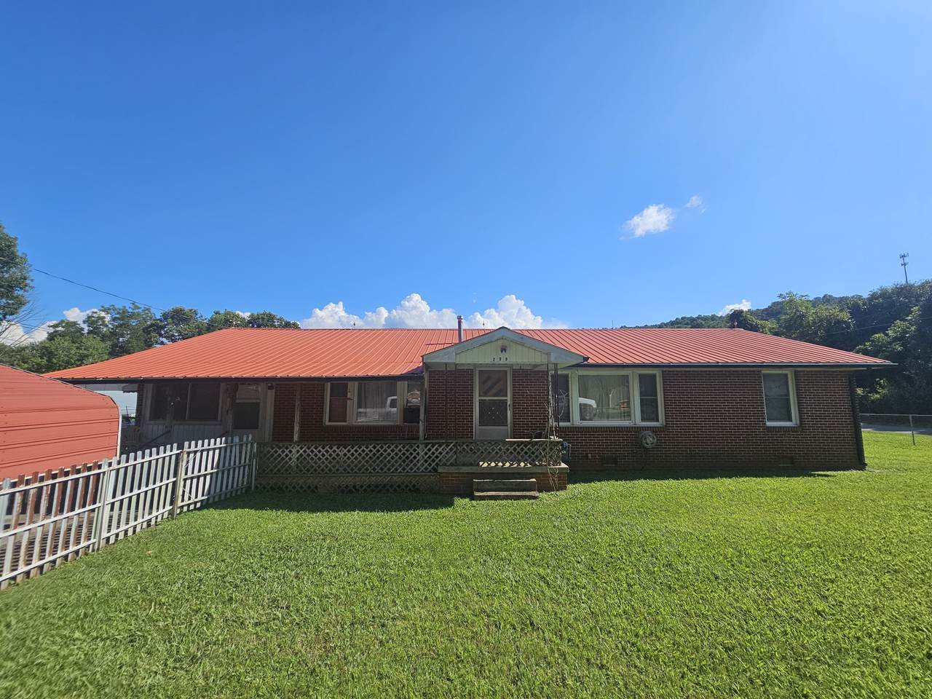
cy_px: 350
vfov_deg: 89.9
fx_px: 350
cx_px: 466
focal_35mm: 13
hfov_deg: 106.2
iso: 50
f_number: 2.2
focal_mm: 2.2
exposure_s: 1/3026
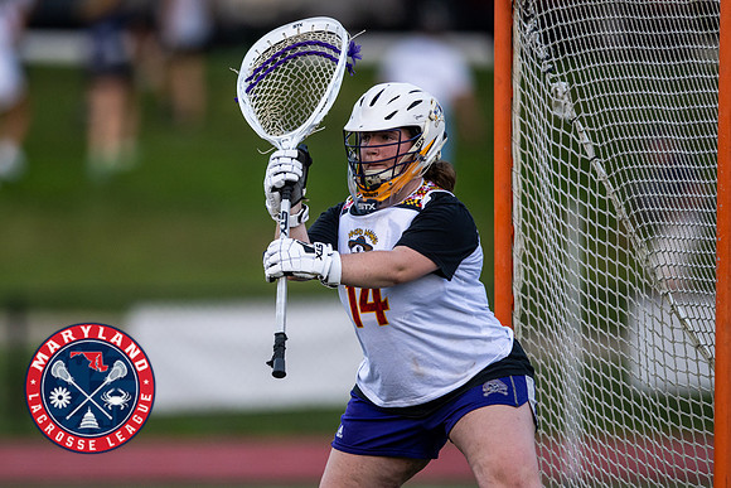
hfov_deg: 3.5
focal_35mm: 586
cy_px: 250
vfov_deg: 2.3
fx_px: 11903
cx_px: 255
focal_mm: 400
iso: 900
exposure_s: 1/1250
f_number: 2.8
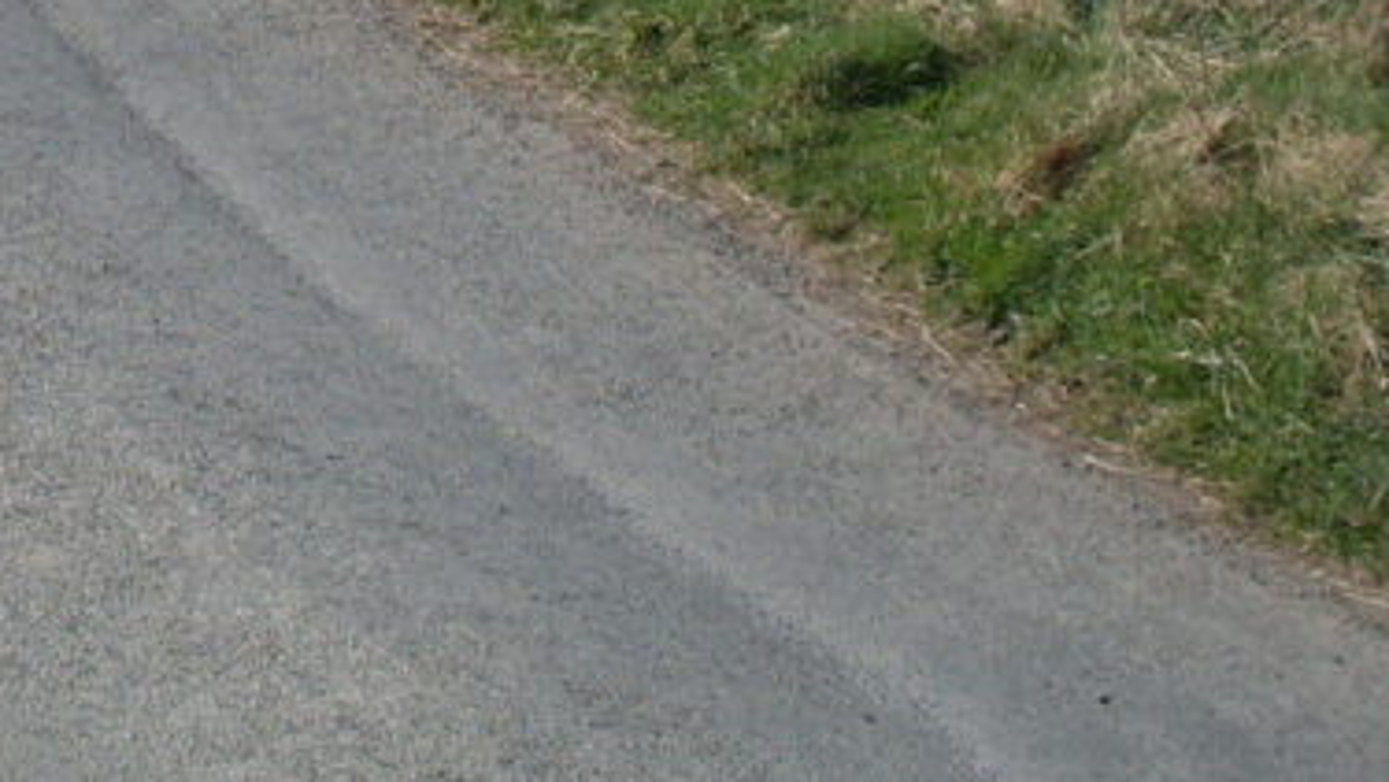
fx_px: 4162
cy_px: -600
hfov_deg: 18.3
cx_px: -119
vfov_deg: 10.2
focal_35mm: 113
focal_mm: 6.3
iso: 80
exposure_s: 1/250
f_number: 8.4
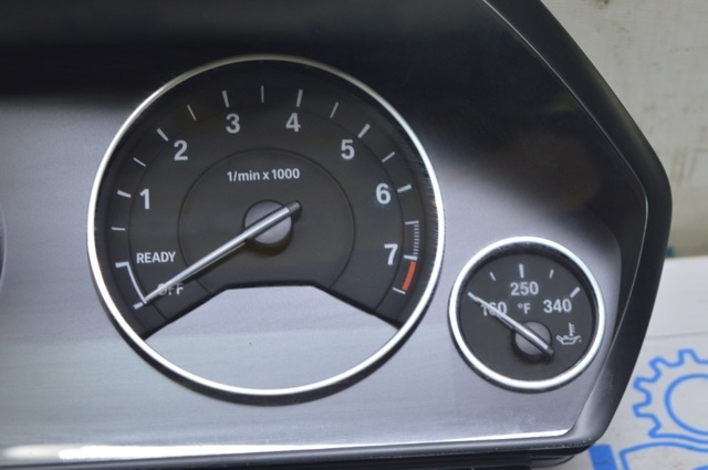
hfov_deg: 24.6
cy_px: 235
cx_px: 354
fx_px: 1620
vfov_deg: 16.5
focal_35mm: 82
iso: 400
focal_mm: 55
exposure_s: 1/20
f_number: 5.6
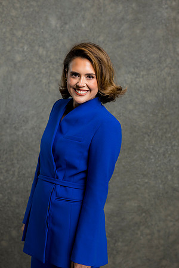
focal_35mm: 85
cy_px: 134
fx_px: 634
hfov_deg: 16.1
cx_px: 90
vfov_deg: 23.9
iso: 125
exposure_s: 1/200
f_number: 5
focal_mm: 85
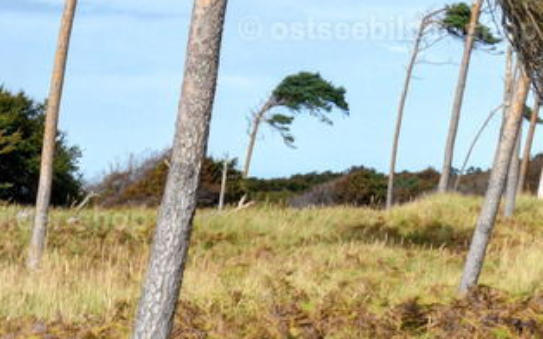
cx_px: 294
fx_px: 2456
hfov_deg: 12.6
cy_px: -10
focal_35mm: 166
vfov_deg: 7.9
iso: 125
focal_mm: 18.45
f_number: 11
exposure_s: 1/250
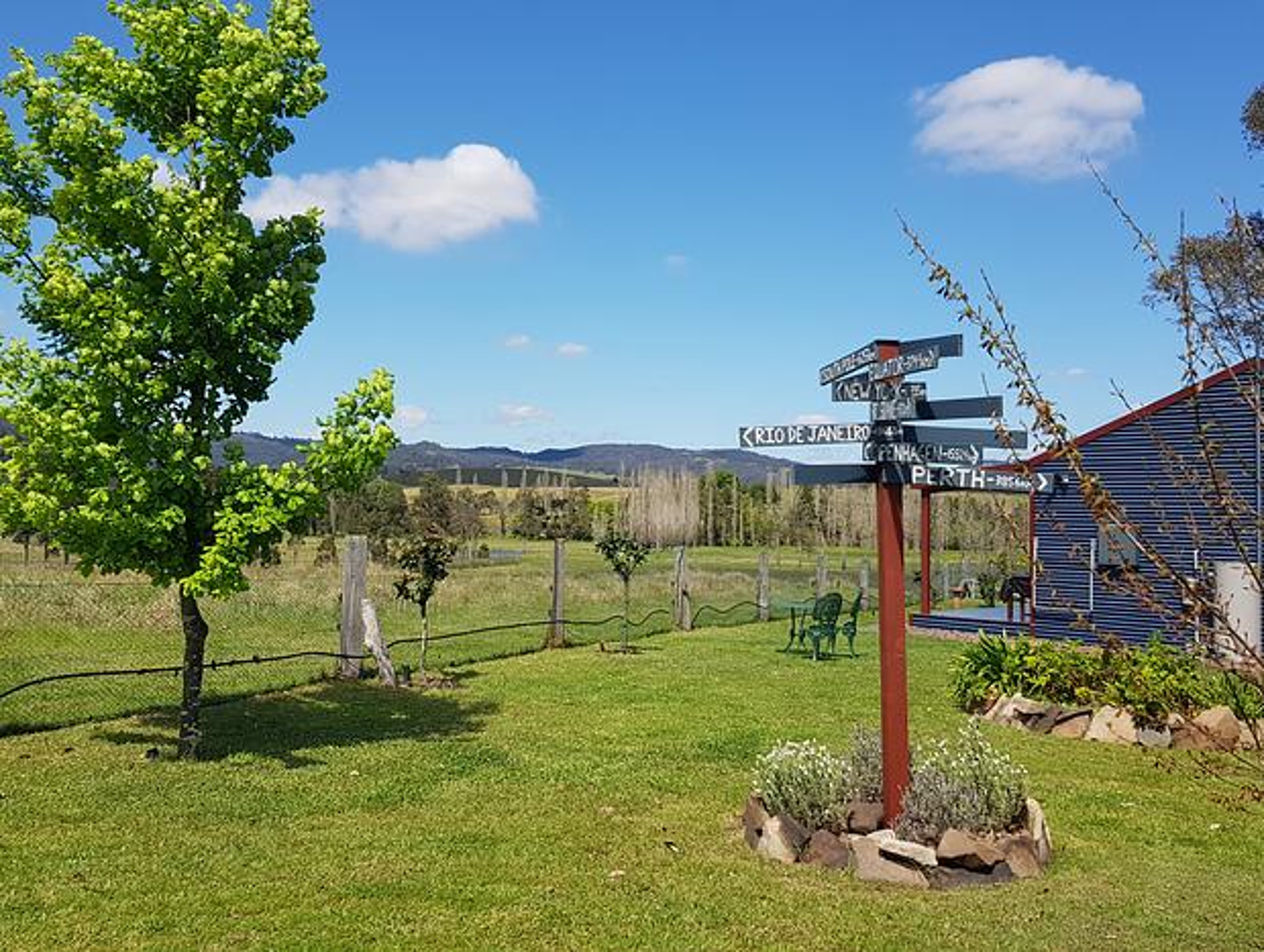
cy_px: 476
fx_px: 951
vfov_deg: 53.2
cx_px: 632
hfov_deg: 67.2
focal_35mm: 26
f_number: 1.7
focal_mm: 4.2
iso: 40
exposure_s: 1/2424
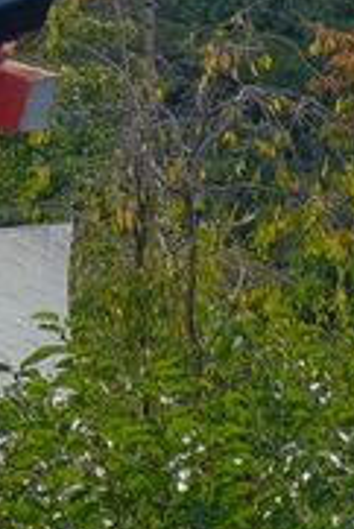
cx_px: -374
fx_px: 4681
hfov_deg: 4.3
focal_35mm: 318
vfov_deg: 6.1
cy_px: -976
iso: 320
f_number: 5.6
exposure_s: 1/500
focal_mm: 35
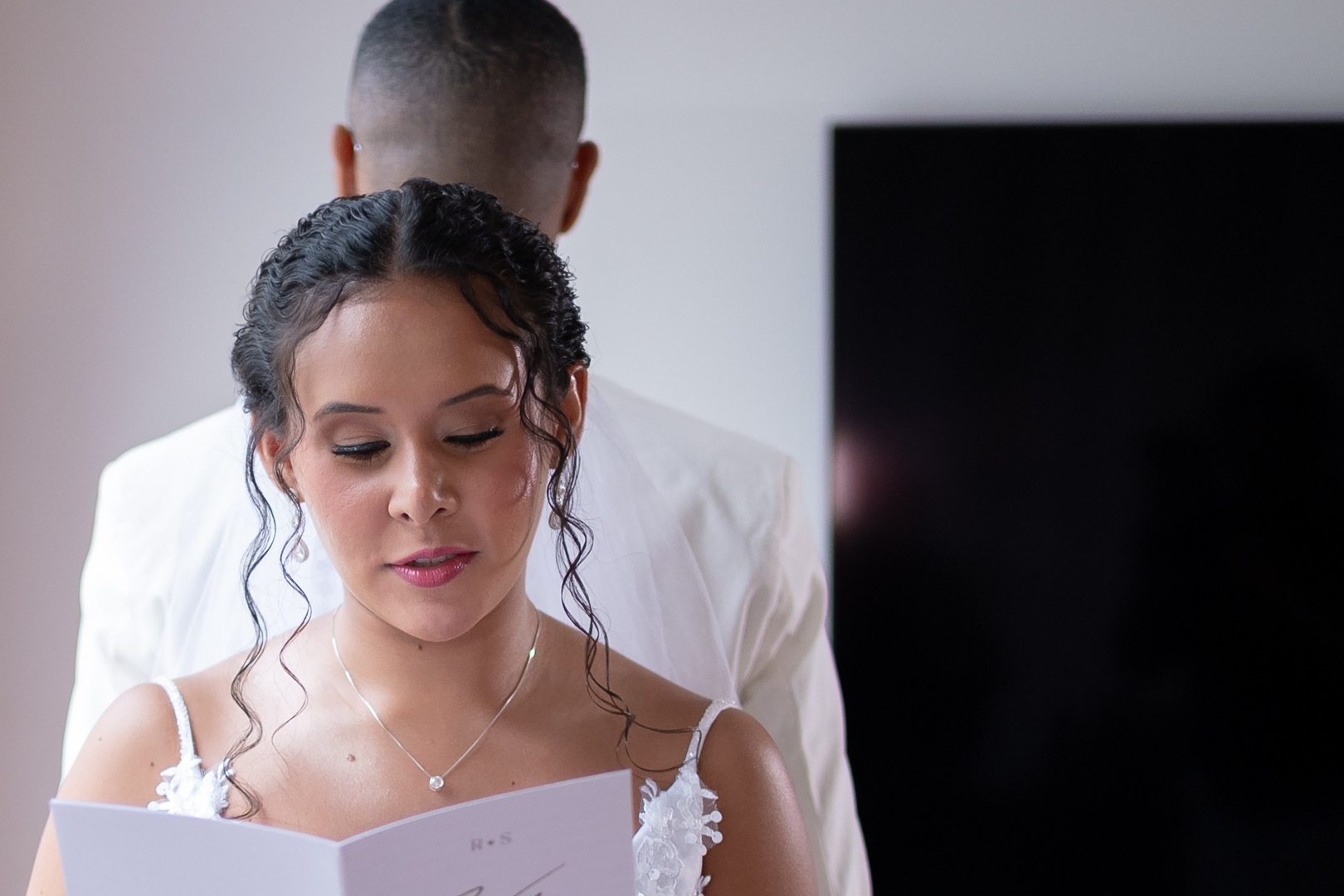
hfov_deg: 23.7
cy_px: 676
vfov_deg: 16.0
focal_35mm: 85
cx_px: 379
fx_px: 3173
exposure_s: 1/1250
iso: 640
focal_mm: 35
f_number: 1.4
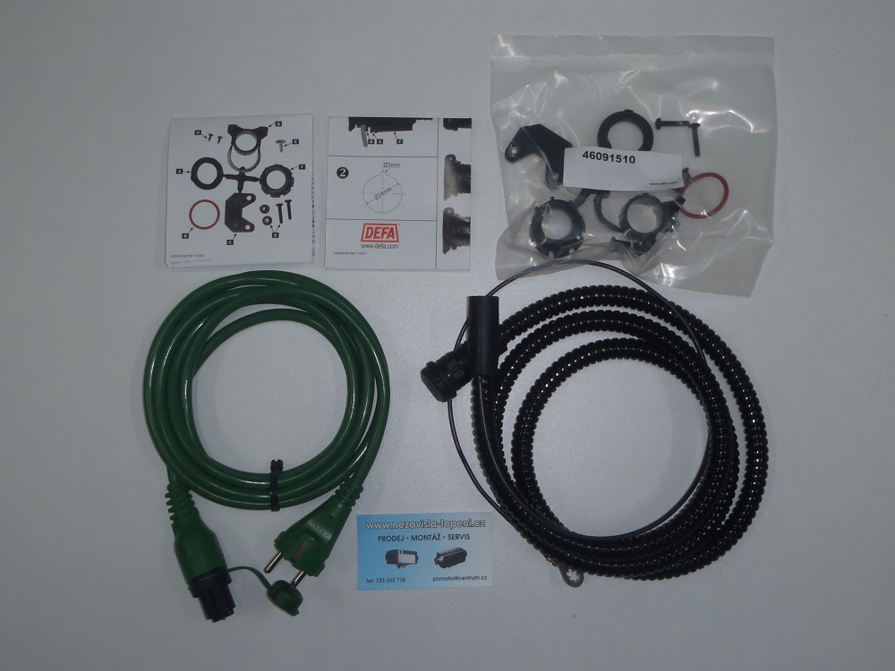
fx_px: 931
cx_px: 448
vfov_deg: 39.7
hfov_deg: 51.4
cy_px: 336
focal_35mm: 36
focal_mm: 6.53
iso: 100
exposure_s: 1/40
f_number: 4.1
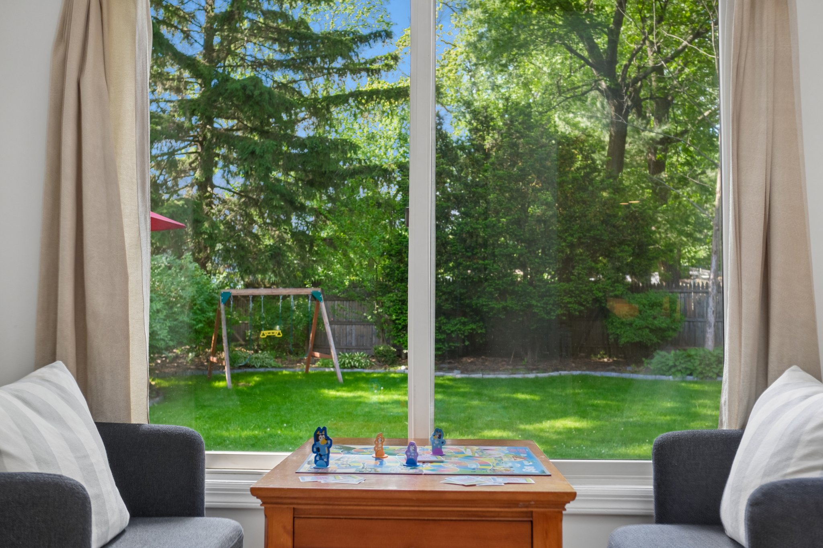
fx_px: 800
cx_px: 412
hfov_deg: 54.4
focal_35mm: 35
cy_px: 274
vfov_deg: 37.8
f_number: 4
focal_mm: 23
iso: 640
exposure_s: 1/280
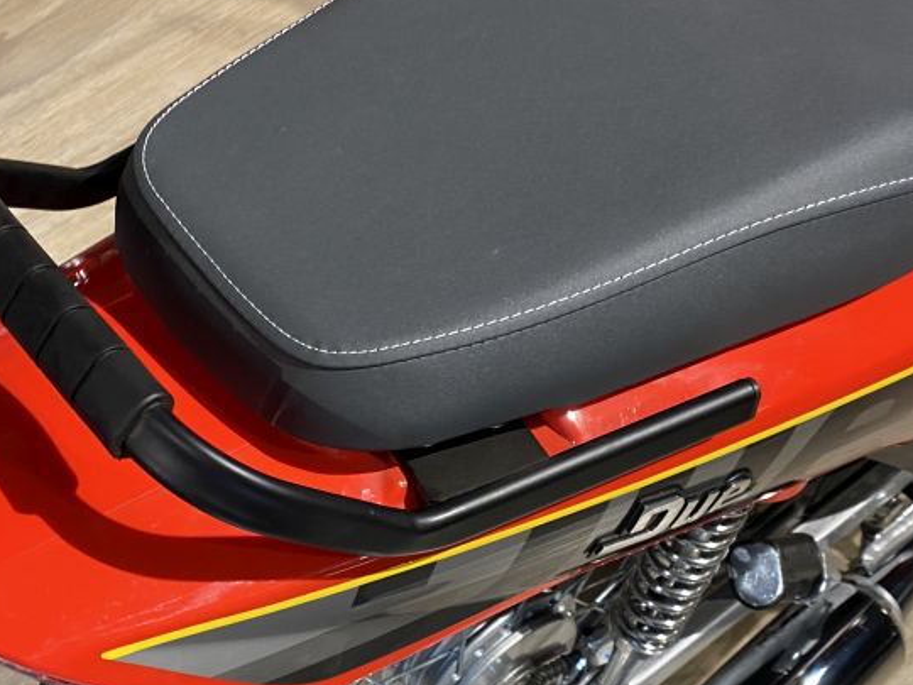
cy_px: 444
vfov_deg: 28.4
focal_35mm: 51
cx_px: 364
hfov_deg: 37.3
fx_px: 1345
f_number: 1.8
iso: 80
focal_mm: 4.25
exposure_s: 1/50
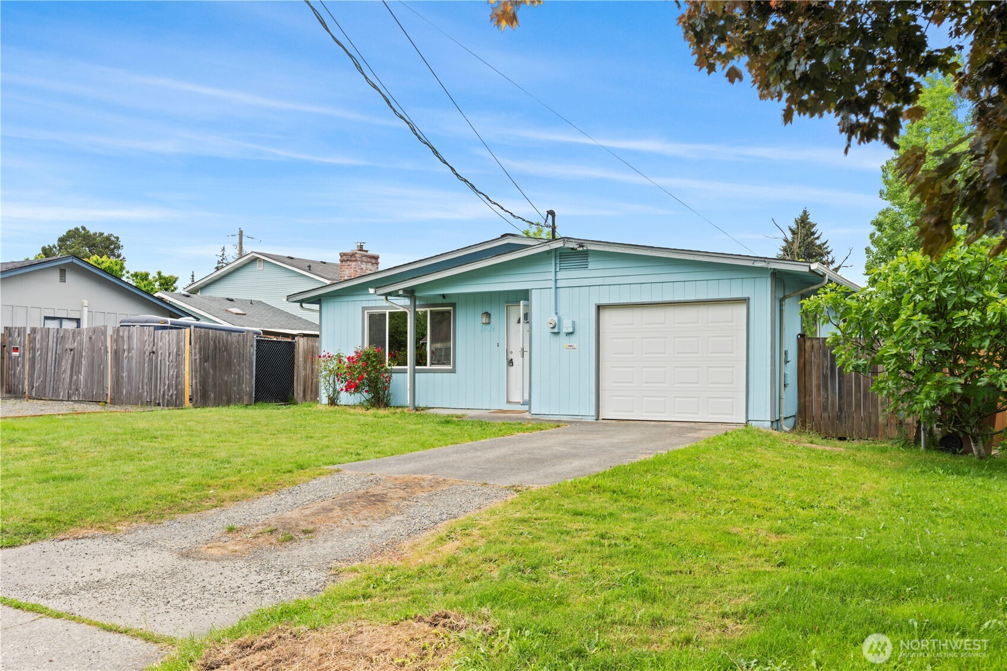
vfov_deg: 43.6
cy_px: 336
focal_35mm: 30
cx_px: 504
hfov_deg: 61.9
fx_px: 839
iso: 200
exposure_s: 1/40
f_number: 8
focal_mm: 30
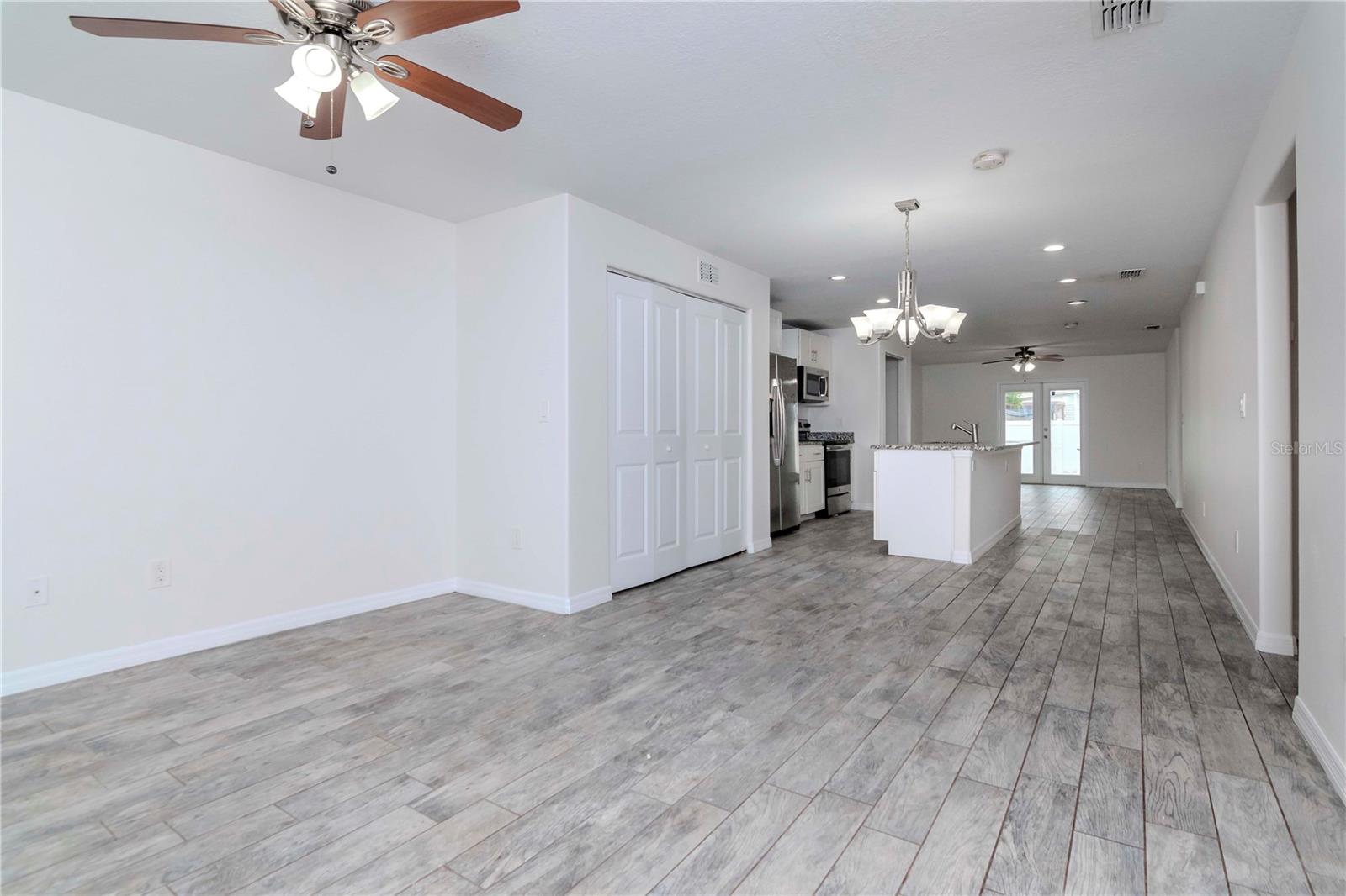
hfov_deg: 95.0
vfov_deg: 72.0
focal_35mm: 16
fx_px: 617
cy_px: 448
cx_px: 673
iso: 640
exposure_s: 1/200
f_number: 7.1
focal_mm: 11
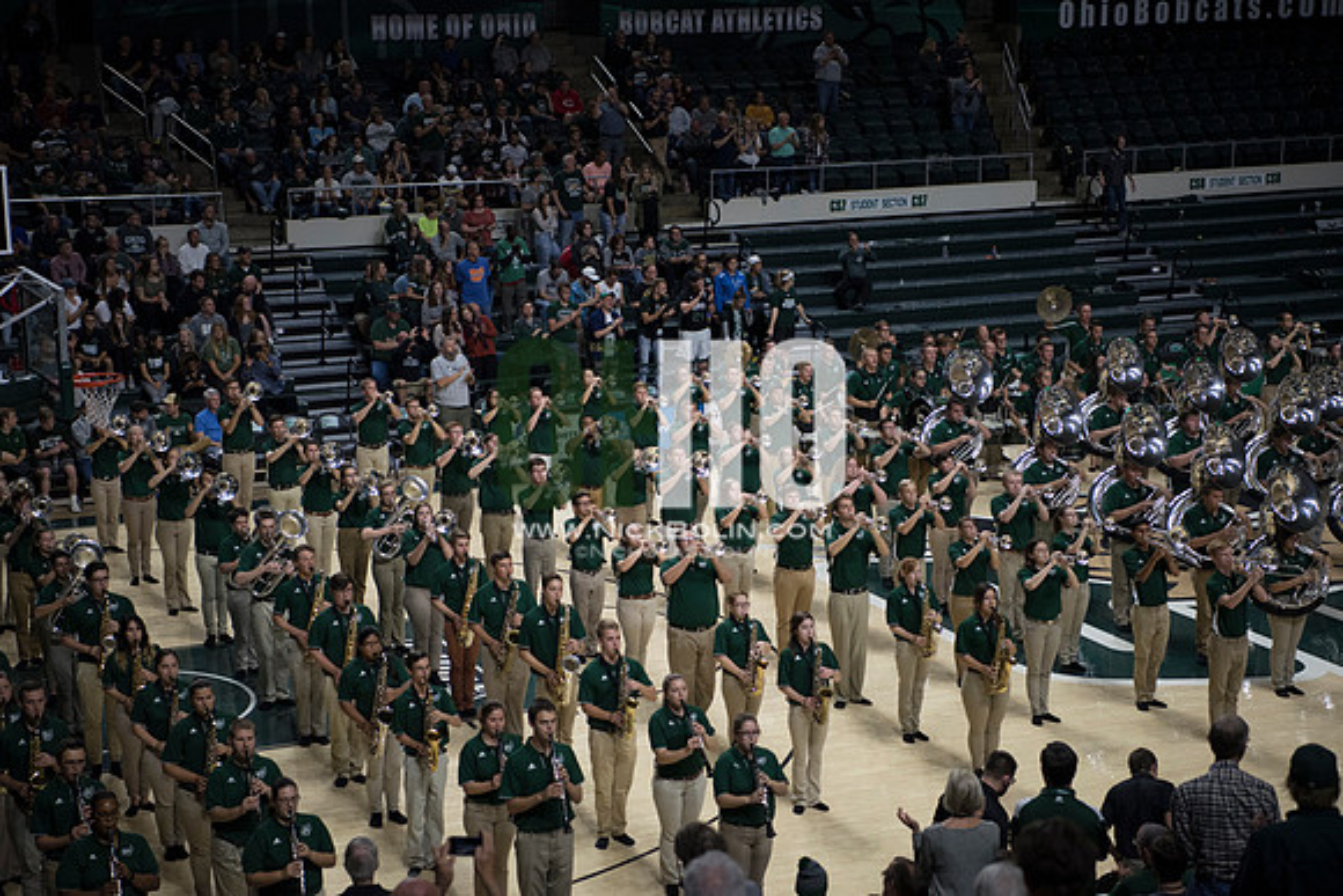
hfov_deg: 28.8
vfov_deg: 19.5
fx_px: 2612
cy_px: 448
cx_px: 672
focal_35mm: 70
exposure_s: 1/1000
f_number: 2.8
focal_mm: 70
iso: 2000
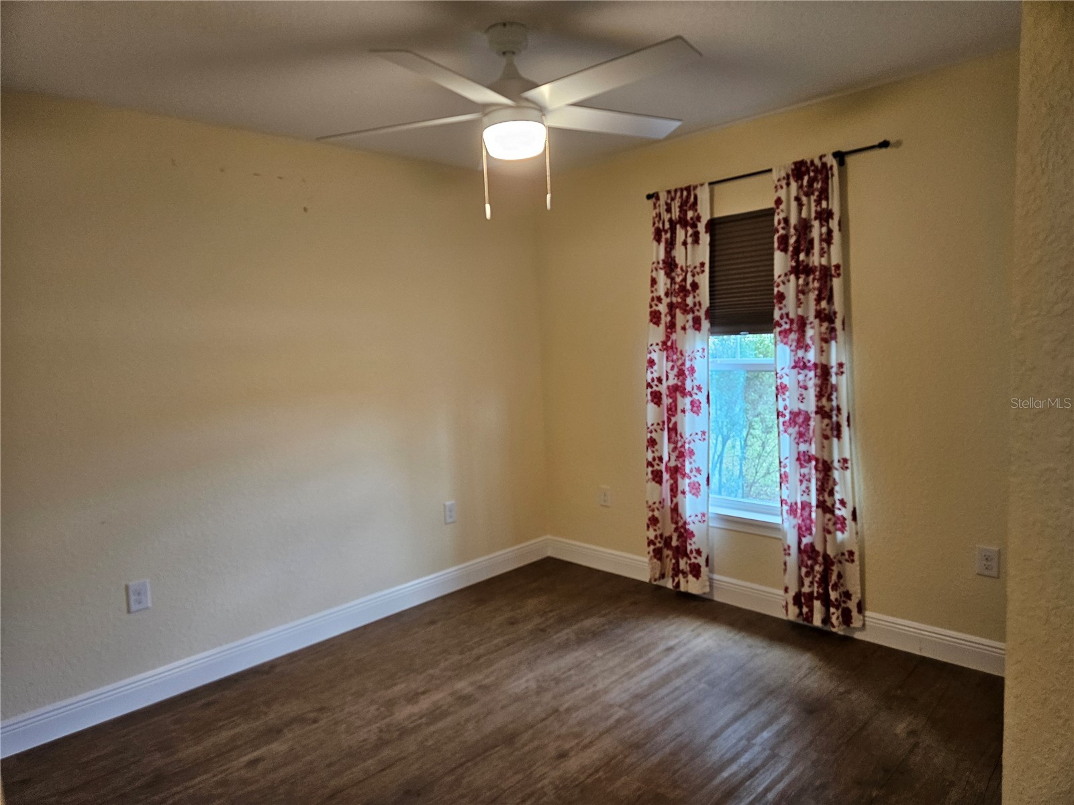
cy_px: 402
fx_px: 714
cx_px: 537
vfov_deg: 58.9
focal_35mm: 23
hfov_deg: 73.9
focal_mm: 5.4
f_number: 1.8
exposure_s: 1/120
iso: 200
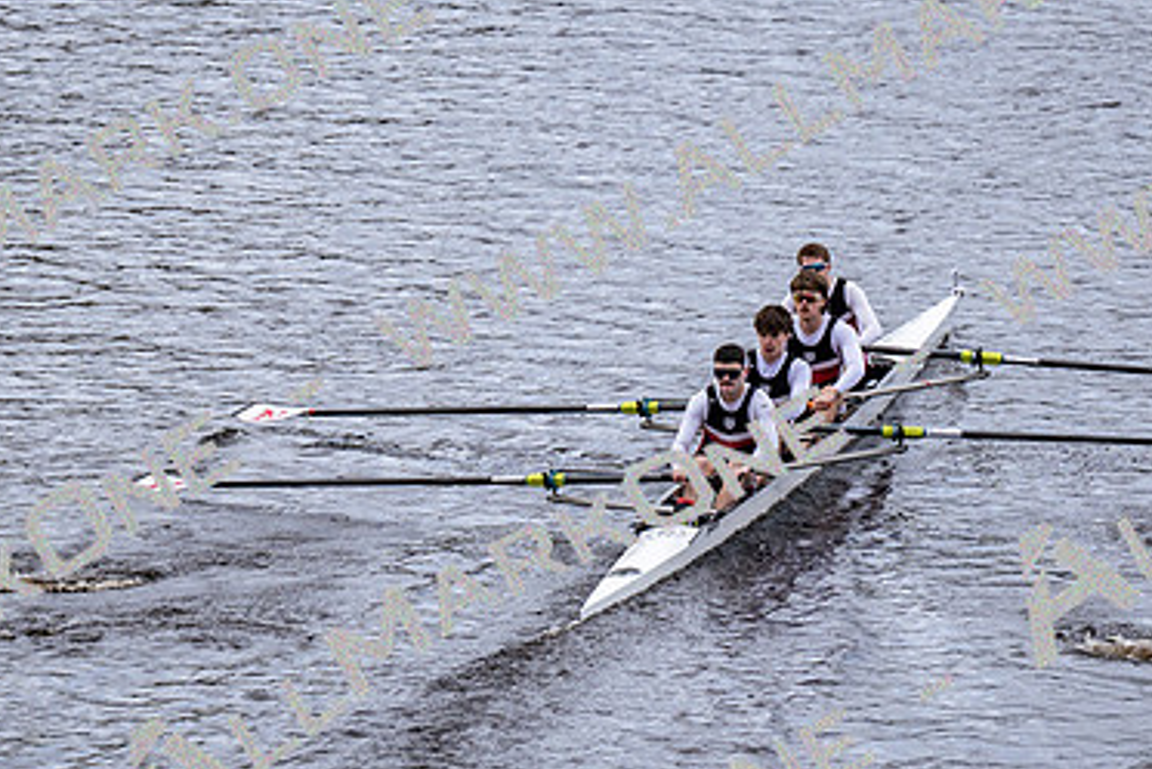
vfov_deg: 3.0
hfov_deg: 4.4
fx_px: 14917
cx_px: 754
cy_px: 377
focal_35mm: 466
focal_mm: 200
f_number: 2.8
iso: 400
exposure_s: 1/2000
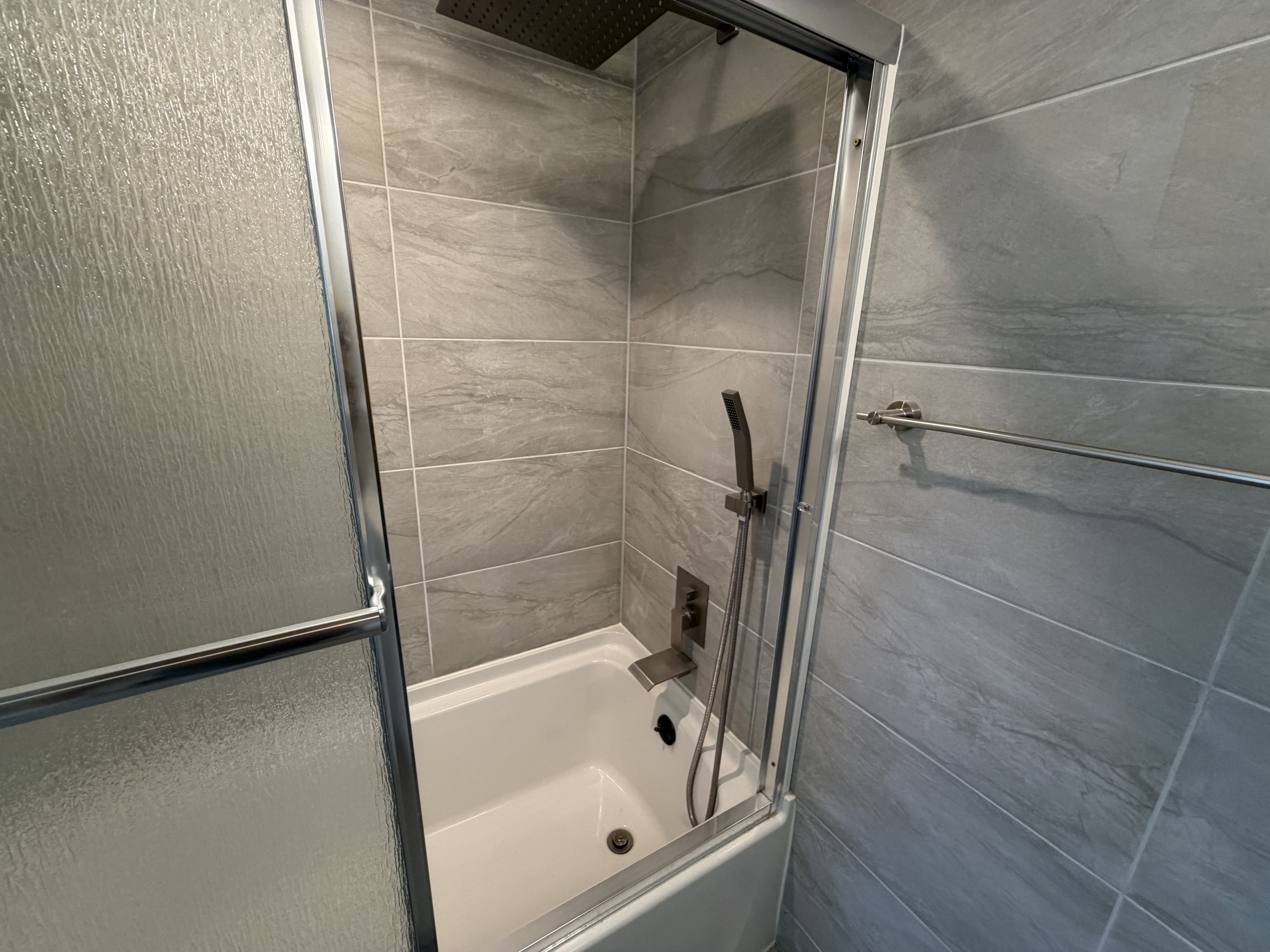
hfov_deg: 102.1
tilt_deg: -15.6
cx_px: 635
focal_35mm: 14
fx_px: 514
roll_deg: -1.1
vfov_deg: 85.7
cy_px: 476
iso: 250
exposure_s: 1/120
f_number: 2.2
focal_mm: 2.22
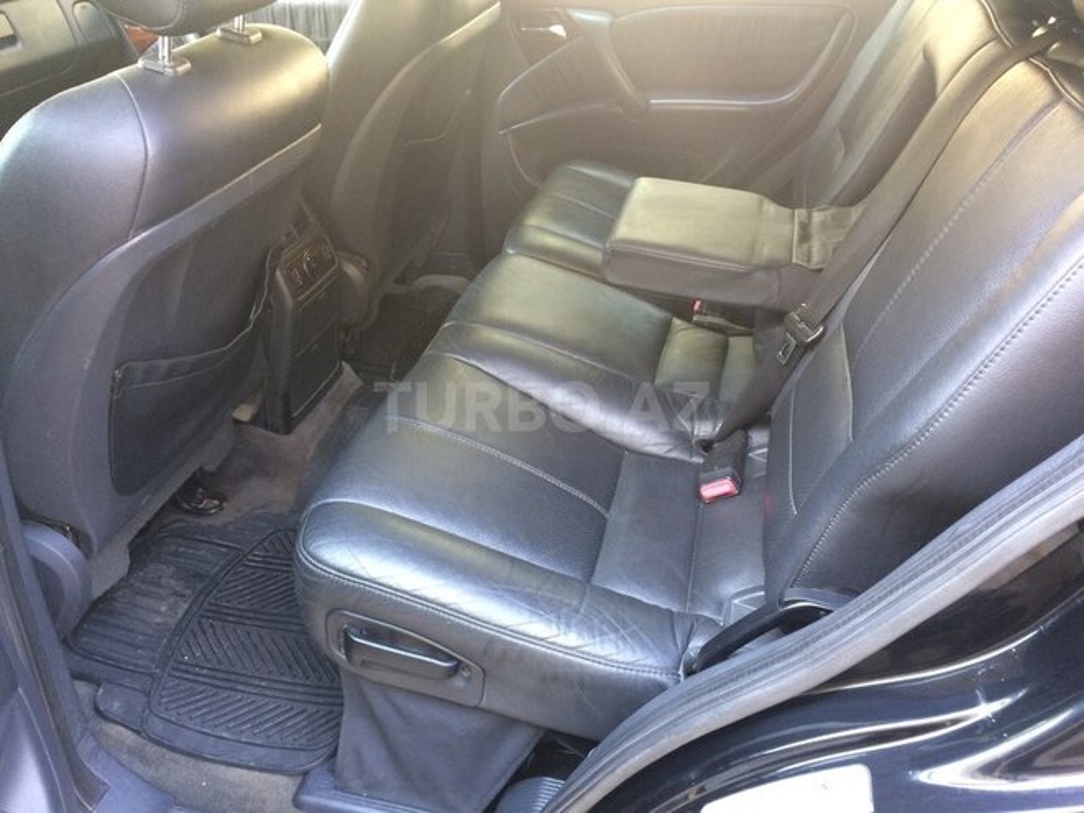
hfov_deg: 61.7
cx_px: 542
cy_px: 406
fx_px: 908
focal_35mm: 29
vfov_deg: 48.2
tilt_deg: -32.6
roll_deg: -1.7
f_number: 2.2
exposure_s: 1/33
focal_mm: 4.15
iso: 125
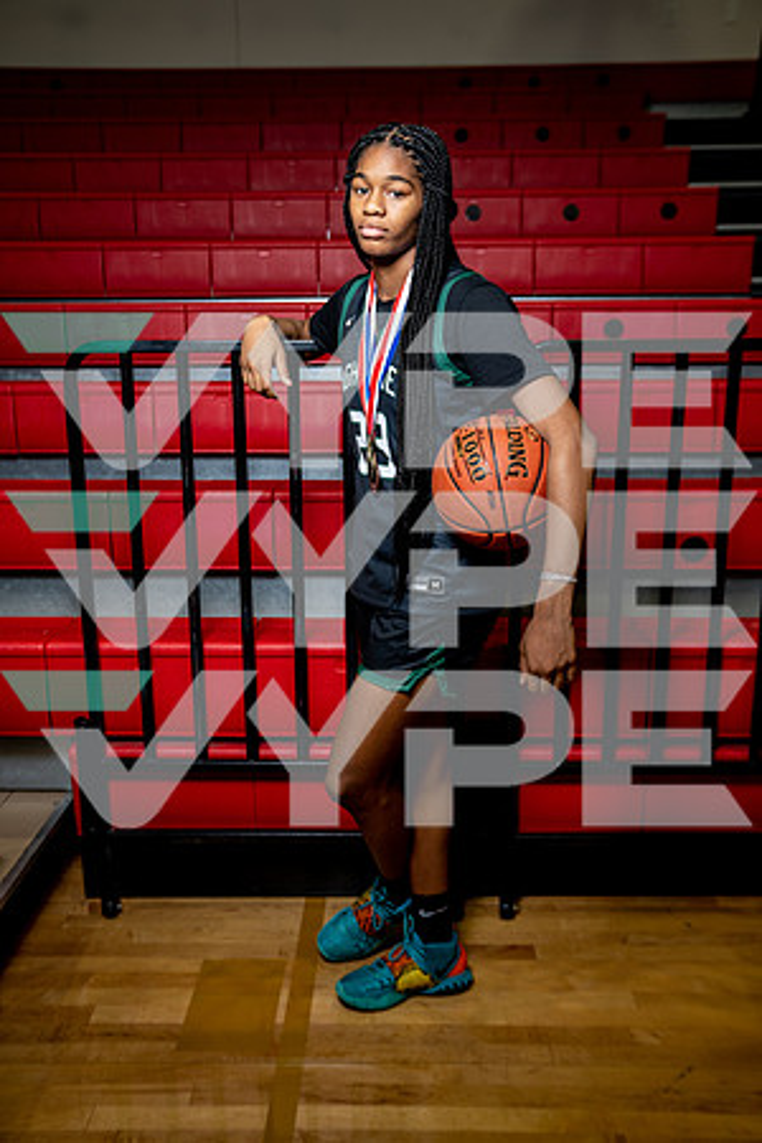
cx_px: 381
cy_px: 572
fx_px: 1079
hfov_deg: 38.9
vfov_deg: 55.8
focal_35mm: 34
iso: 320
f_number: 4
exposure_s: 1/250
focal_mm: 34
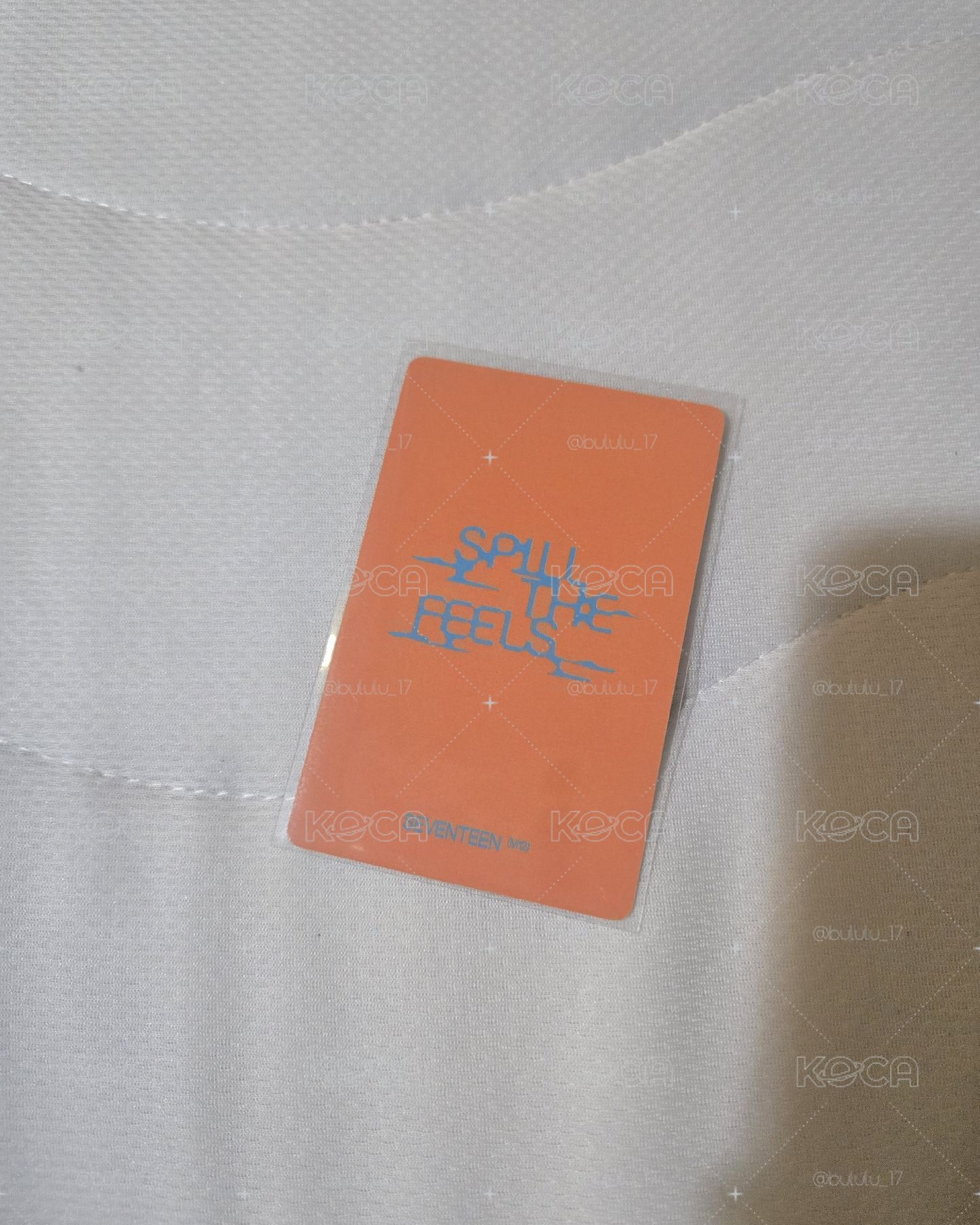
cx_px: 490
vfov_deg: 70.3
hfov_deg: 58.8
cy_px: 621
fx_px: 870
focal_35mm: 24
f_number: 1.8
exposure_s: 1/60
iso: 1000
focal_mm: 5.4
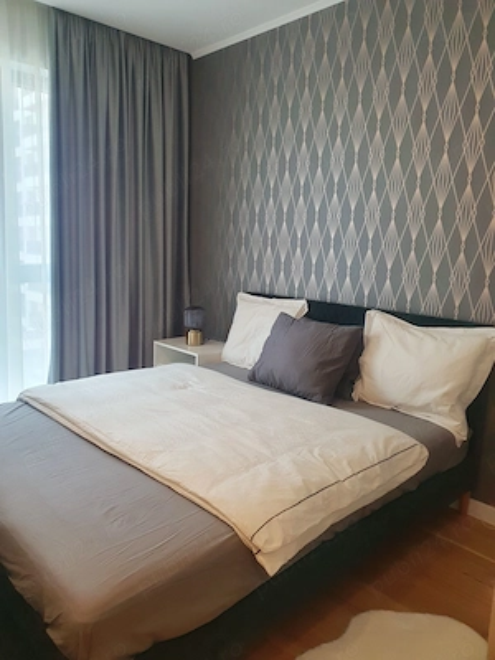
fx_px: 496
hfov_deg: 53.1
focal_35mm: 26
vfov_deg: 67.3
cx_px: 248
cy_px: 330
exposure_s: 1/100
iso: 125
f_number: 2.4
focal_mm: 4.32
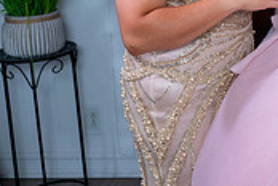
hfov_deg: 18.1
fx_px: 772
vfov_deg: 13.3
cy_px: -45
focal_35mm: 100
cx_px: 420
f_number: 4
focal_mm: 29.5
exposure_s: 1/60
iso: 1250
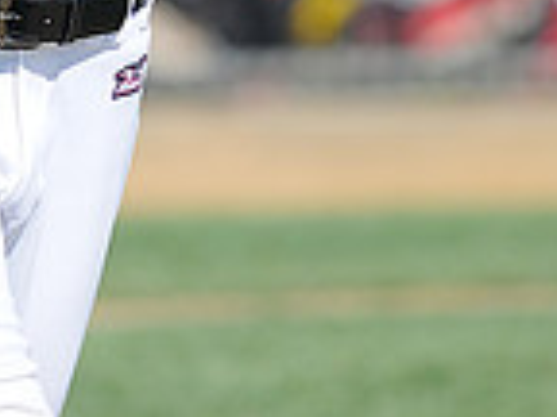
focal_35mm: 1354
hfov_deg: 1.5
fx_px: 21787
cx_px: 137
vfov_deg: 1.1
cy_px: -286
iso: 200
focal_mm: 300
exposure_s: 1/1600
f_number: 4
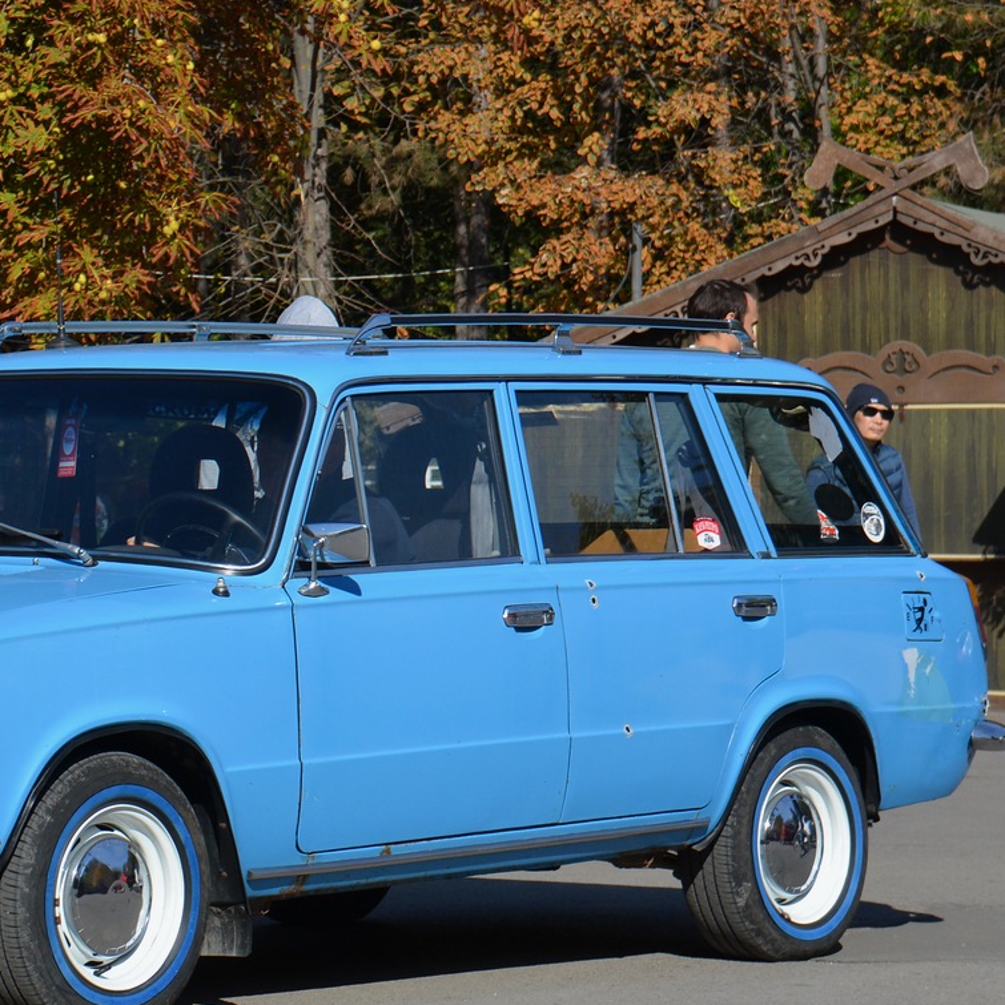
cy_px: 459
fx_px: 5157
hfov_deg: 11.1
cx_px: 136
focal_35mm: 157
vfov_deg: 11.1
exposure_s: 1/1600
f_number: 6.3
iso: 400
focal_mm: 62
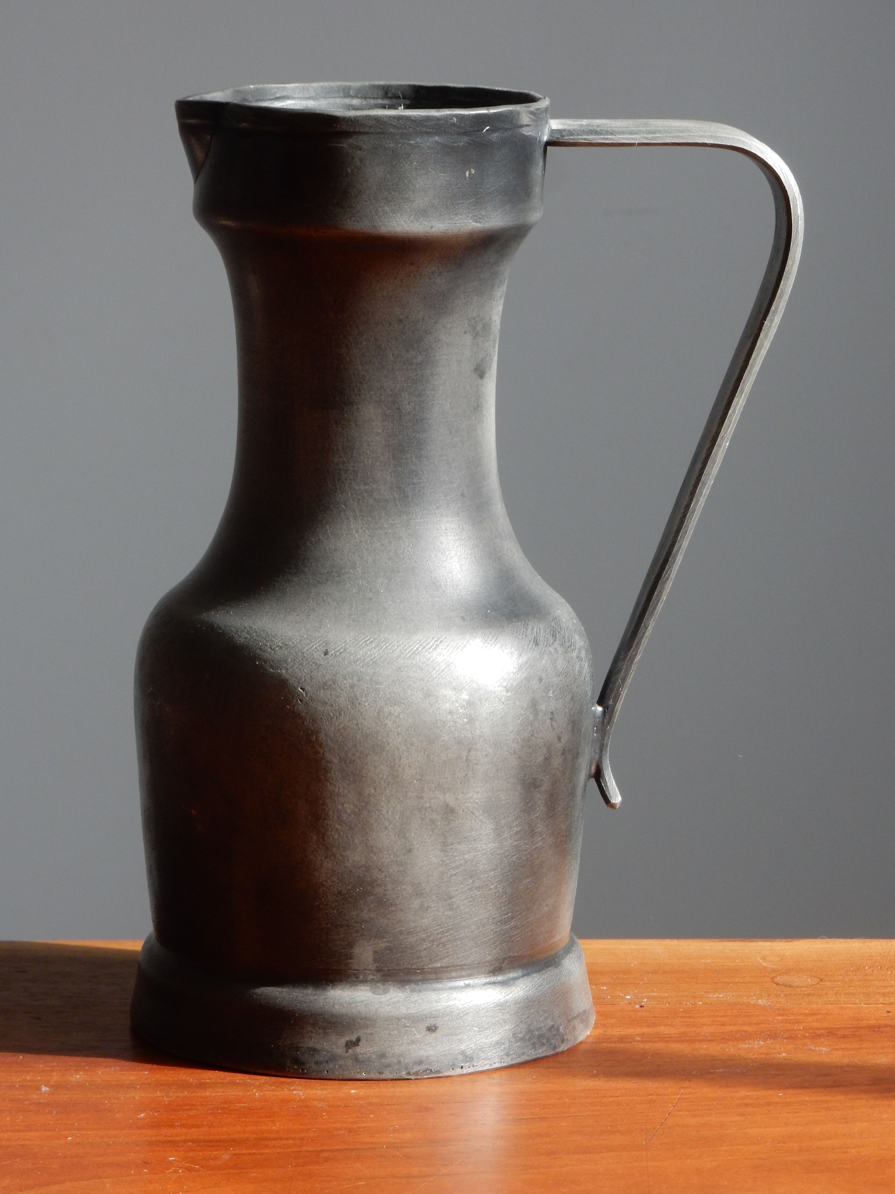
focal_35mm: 164
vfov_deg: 12.0
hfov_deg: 9.1
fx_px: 5654
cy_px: 597
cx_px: 448
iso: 180
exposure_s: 1/30
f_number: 6
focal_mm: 29.2
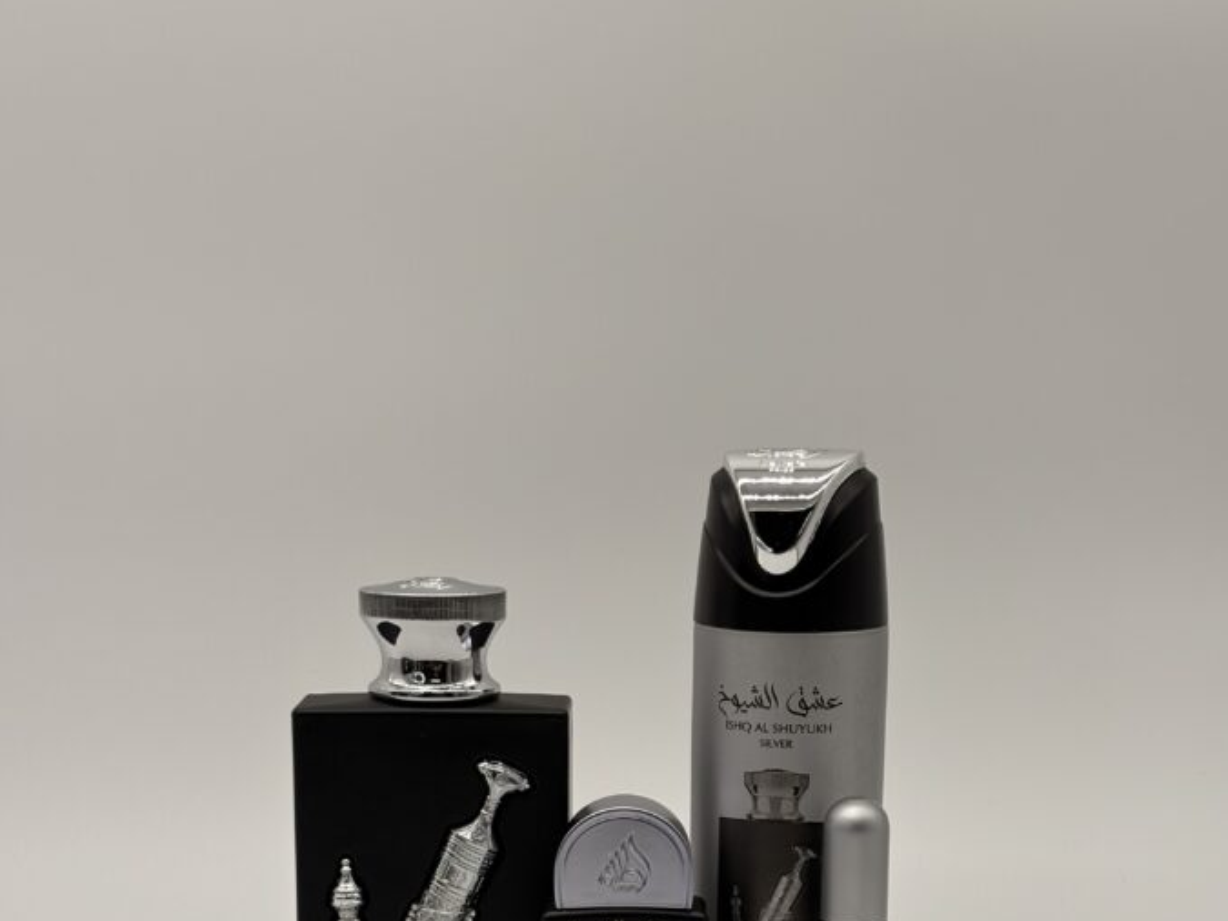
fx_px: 2483
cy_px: 806
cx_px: 619
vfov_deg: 20.6
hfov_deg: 27.8
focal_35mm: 70
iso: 32
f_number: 1.6
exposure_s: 1/630
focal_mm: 5.96
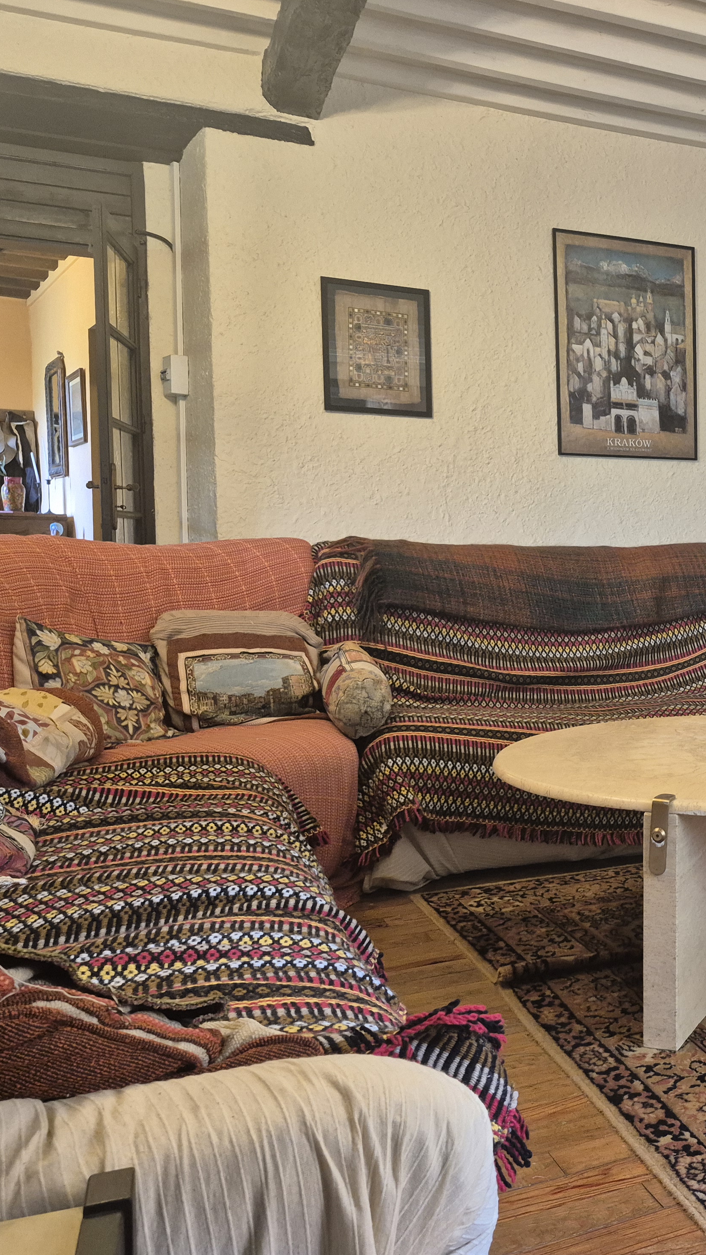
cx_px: 774
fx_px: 1132
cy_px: 627
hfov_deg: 30.9
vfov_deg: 58.0
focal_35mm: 34
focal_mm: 5.4
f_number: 1.8
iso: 800
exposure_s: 1/100
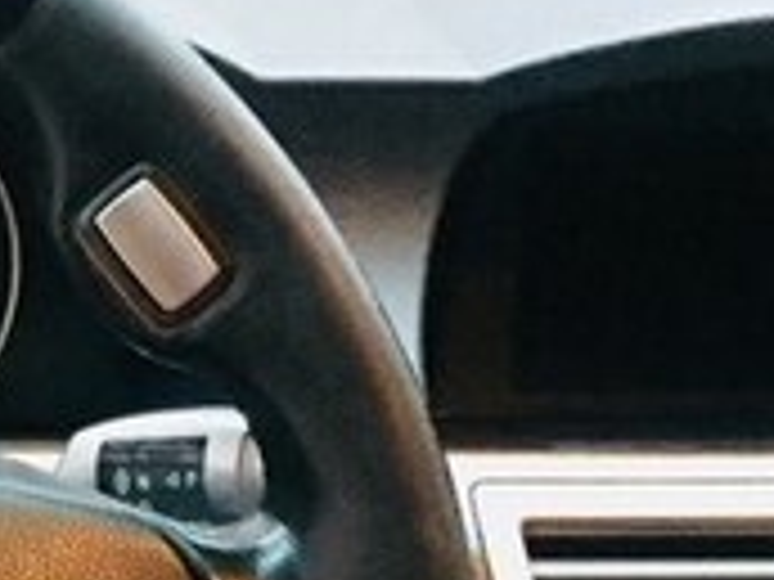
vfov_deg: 12.9
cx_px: -45
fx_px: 2482
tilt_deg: -28.0
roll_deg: -1.1
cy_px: 762
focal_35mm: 111
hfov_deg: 17.2
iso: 400
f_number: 2.2
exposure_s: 1/17
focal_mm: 4.15
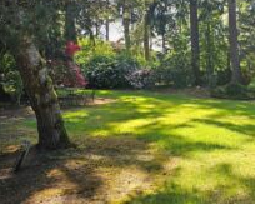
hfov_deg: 38.1
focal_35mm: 44
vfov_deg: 33.9
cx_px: 246
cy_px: 73
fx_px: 332
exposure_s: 1/120
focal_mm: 6.3
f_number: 1.7
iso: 12
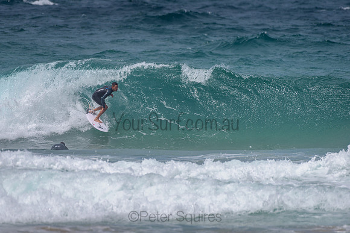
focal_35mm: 613
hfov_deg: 3.4
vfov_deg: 2.2
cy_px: 100
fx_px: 5964
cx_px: 143
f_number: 5.6
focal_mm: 500
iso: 72
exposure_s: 1/2000
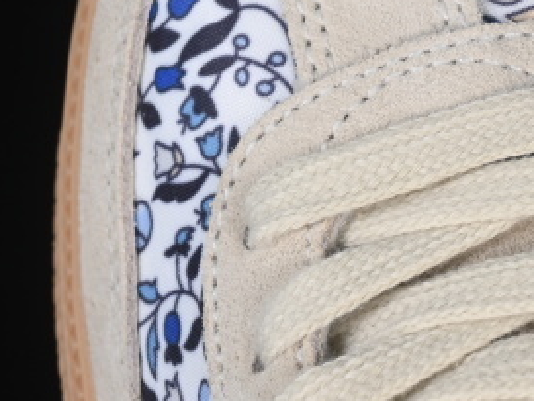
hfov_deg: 9.4
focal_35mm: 211
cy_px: 85
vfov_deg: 7.0
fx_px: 3256
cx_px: 421
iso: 160
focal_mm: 50
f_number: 7.1
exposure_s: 1/80
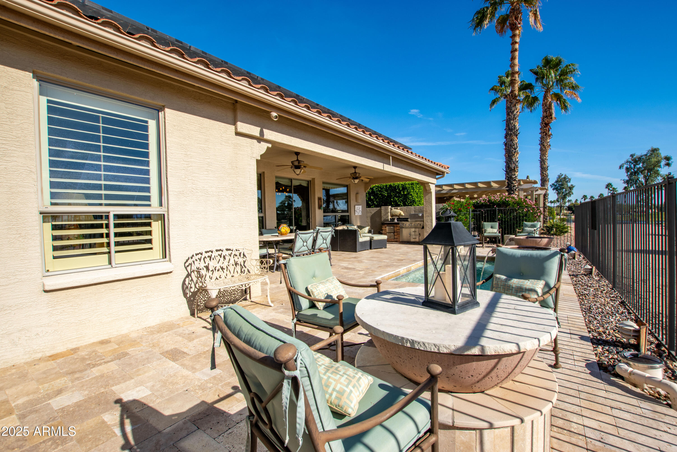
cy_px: 226
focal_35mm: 15
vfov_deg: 77.3
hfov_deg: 100.4
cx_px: 338
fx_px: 282
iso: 100
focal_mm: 10
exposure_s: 1/200
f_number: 11
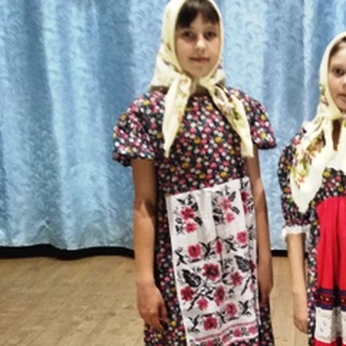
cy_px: 218
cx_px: 322
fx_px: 690
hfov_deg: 27.0
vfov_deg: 28.0
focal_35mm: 61
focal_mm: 3.81
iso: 1000
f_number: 2.2
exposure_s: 1/25
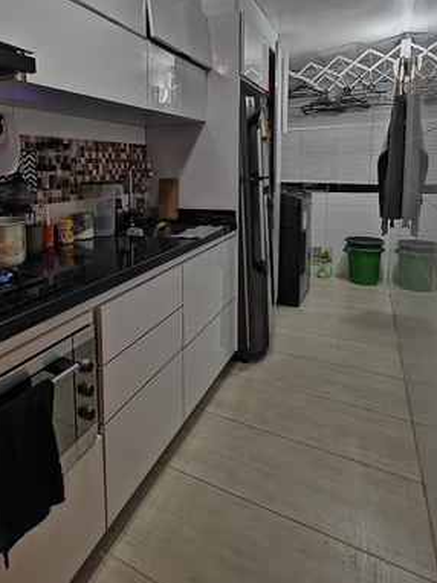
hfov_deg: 59.2
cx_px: 136
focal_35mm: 22
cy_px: 211
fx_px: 371
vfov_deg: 74.8
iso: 1000
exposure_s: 1/25
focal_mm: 2.59
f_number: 2.2
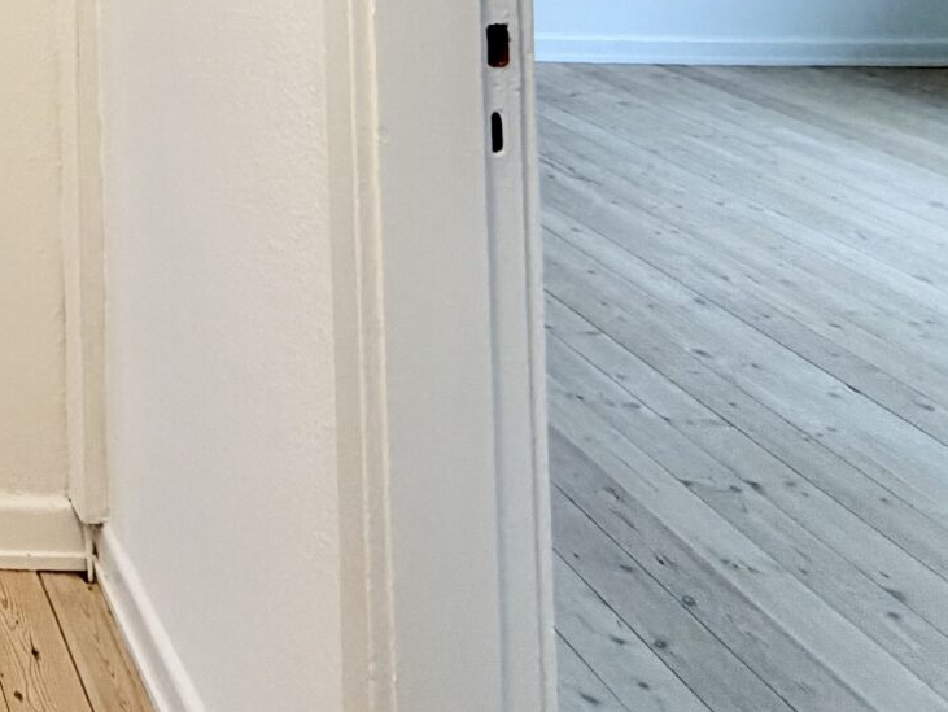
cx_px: -410
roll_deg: +1.3
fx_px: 1343
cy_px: -342
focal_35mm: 49
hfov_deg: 28.3
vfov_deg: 23.8
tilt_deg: +1.4
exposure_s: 1/100
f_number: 2.2
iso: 160
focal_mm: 2.22
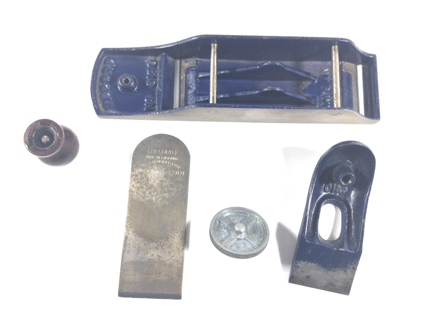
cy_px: 158
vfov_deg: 45.4
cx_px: 212
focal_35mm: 31
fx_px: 379
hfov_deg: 58.4
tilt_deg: -79.9
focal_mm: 3.3
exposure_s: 1/50
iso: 32
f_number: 2.4
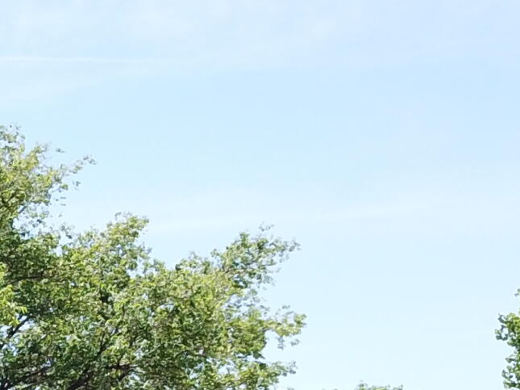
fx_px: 1817
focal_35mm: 121
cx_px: -248
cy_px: 642
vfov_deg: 11.6
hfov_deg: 15.1
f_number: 2.2
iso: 100
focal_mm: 4.73
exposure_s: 1/687
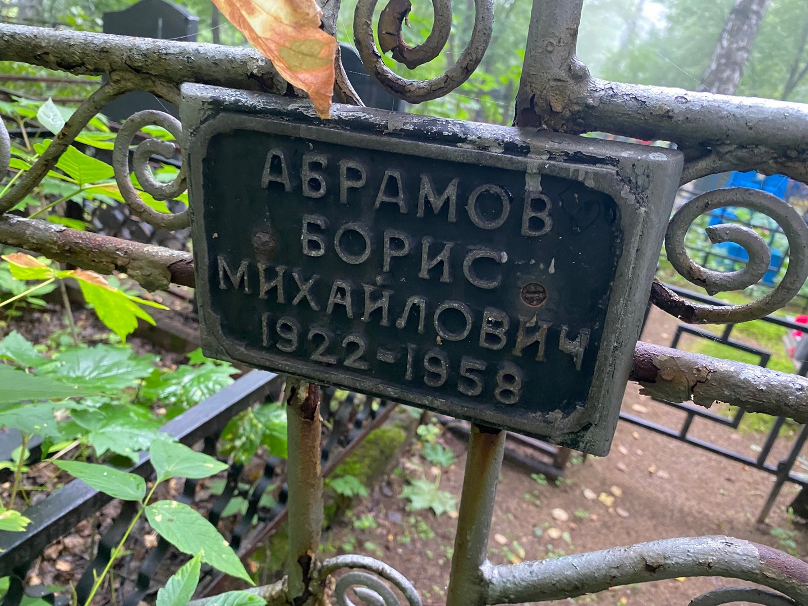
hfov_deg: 67.3
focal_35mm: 26
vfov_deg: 53.1
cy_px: 303
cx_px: 404
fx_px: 607
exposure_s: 1/60
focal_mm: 4.25
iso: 400
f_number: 1.8
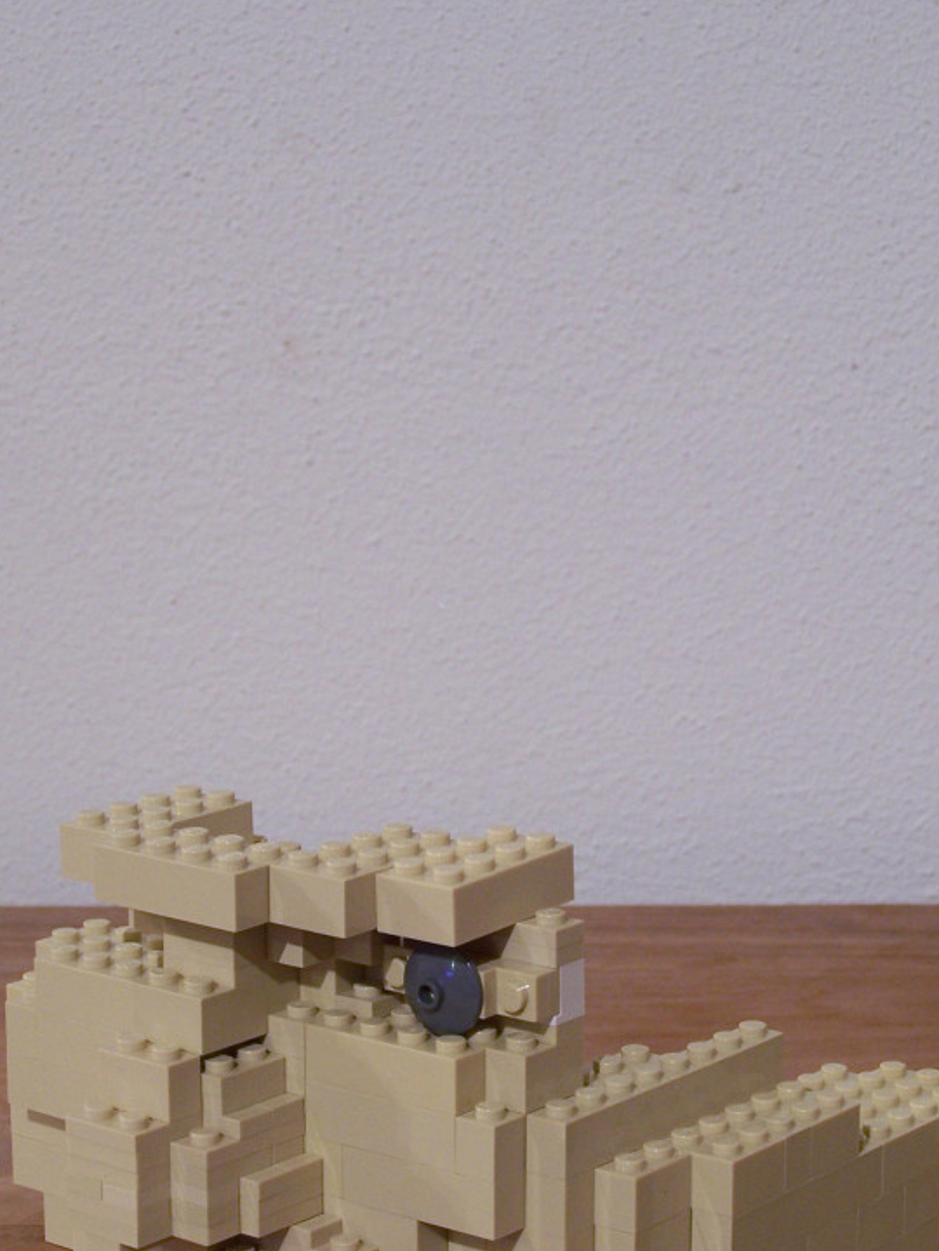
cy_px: 756
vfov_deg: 21.5
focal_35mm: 91
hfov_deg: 16.2
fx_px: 3291
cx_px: 463
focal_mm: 10.7
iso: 80
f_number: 3.2
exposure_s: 1/2
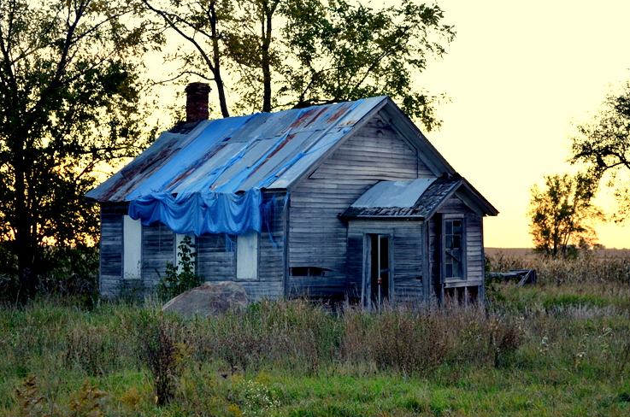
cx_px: 314
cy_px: 200
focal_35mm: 90
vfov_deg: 15.2
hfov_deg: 22.8
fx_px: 1564
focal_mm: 55
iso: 400
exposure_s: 1/25
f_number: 7.1
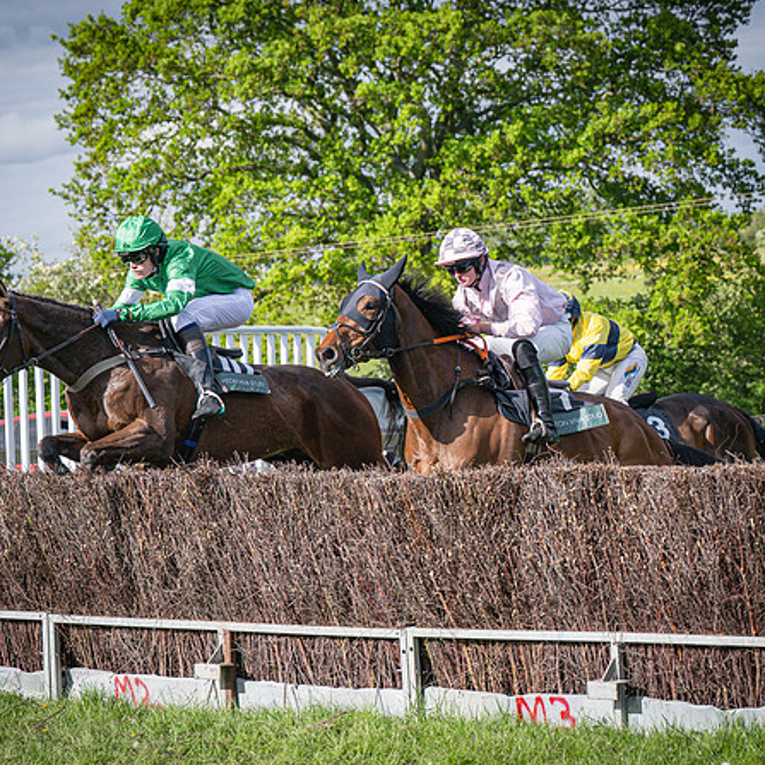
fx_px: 3375
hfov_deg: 12.9
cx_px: 377
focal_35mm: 135
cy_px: 382
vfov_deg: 12.9
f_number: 4
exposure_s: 1/3200
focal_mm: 70
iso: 400
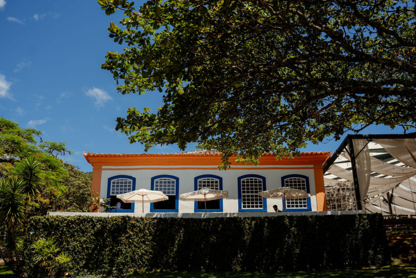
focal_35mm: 37
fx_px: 431
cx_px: 199
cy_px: 139
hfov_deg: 51.5
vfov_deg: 35.7
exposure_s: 1/640
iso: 100
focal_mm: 35
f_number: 3.5
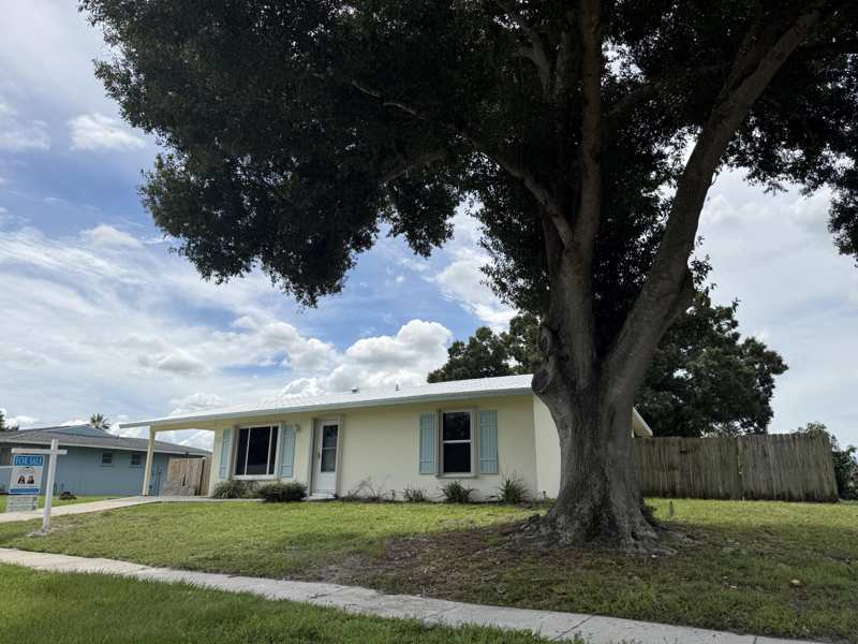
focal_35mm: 24
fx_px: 595
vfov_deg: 56.8
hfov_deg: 71.6
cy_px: 322
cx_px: 429
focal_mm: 6.76
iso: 80
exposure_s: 1/8130
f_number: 1.78
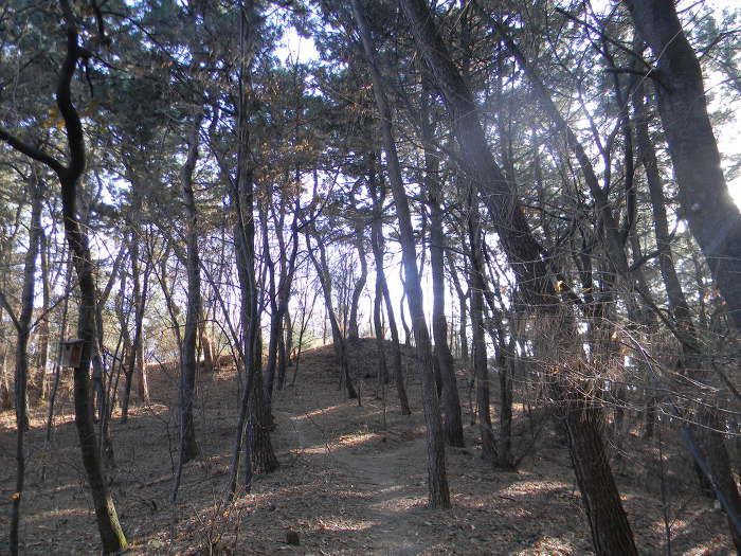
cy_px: 278
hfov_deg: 63.4
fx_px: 599
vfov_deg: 49.7
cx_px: 370
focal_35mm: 28
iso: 80
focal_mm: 5
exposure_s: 1/35.7
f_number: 3.5
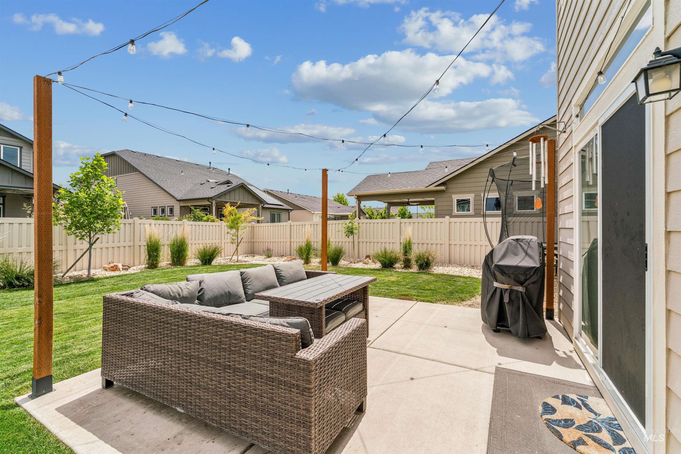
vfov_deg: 75.9
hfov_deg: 98.9
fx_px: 291
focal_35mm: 15
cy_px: 227
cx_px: 340
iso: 400
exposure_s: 1/400
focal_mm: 15.4
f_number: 13
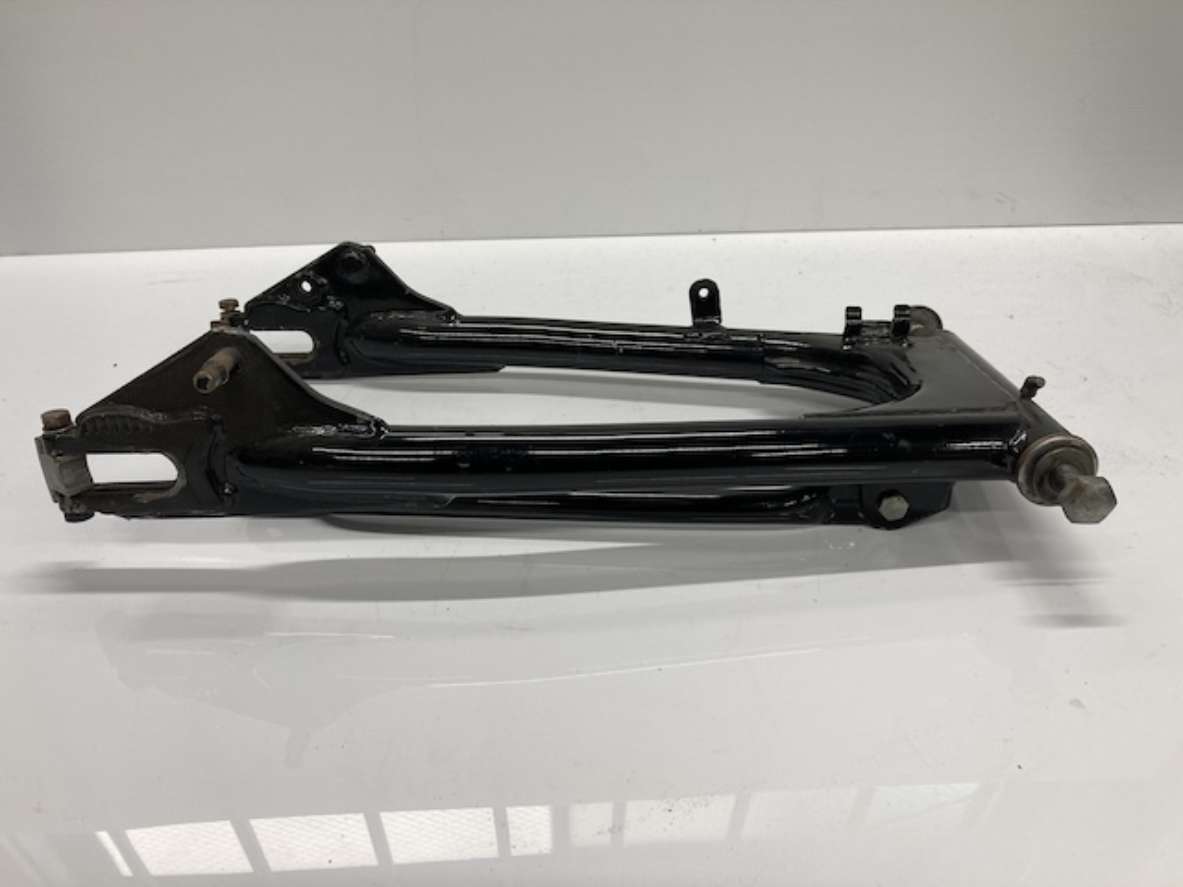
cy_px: 444
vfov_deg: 49.7
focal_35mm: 28
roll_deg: +0.7
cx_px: 592
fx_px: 957
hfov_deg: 63.4
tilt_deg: -30.1
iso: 50
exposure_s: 1/120
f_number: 1.8
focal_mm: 3.99
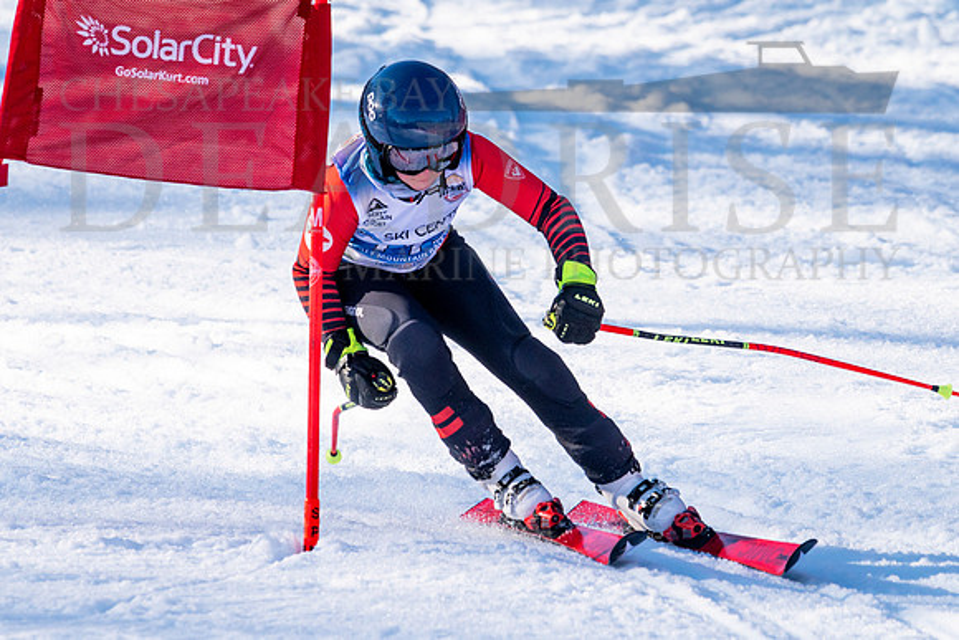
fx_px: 19141
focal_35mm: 718
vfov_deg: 1.9
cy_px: 268
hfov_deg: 2.9
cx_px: 542
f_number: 8
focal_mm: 560
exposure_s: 1/2000
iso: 800
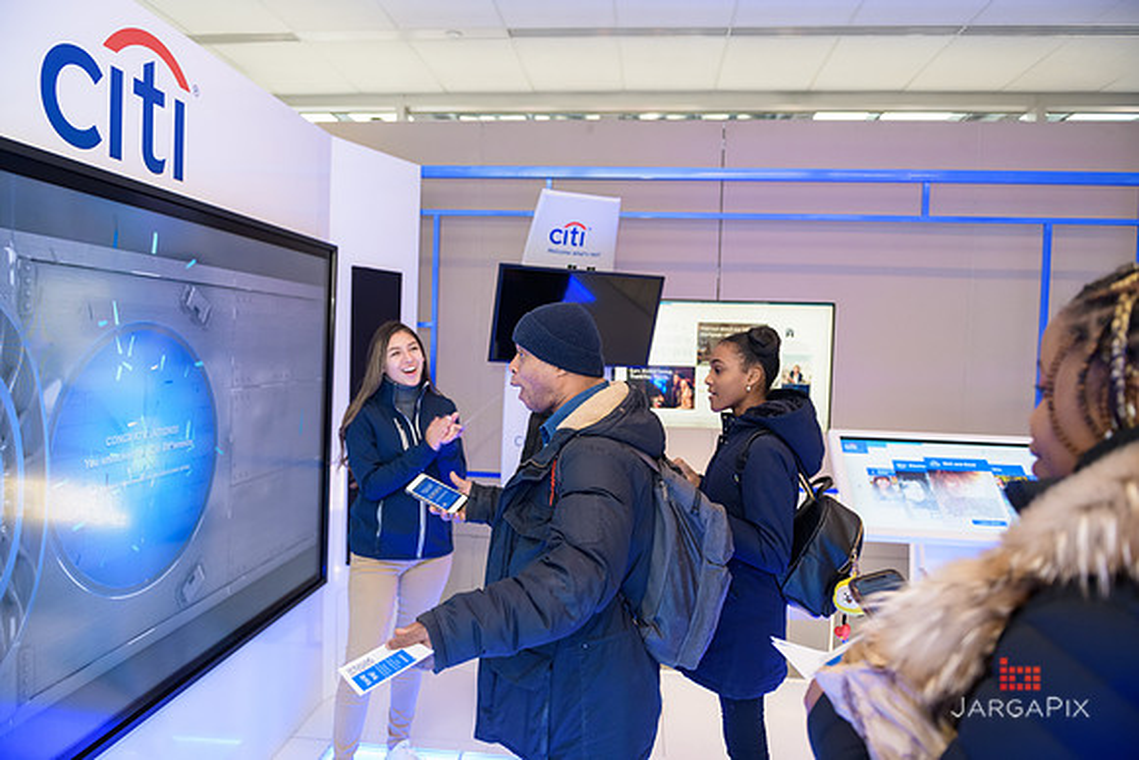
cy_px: 380
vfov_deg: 53.2
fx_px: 759
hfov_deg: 73.7
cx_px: 570
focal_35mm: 24
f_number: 3.2
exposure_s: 1/125
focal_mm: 24
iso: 1000
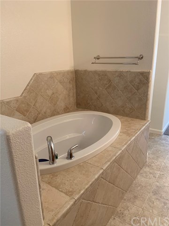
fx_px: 169
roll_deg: +3.4
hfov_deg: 53.1
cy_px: 113
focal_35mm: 26
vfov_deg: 67.3
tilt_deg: -18.2
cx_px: 84
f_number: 1.8
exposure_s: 1/60
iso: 125
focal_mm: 4.25
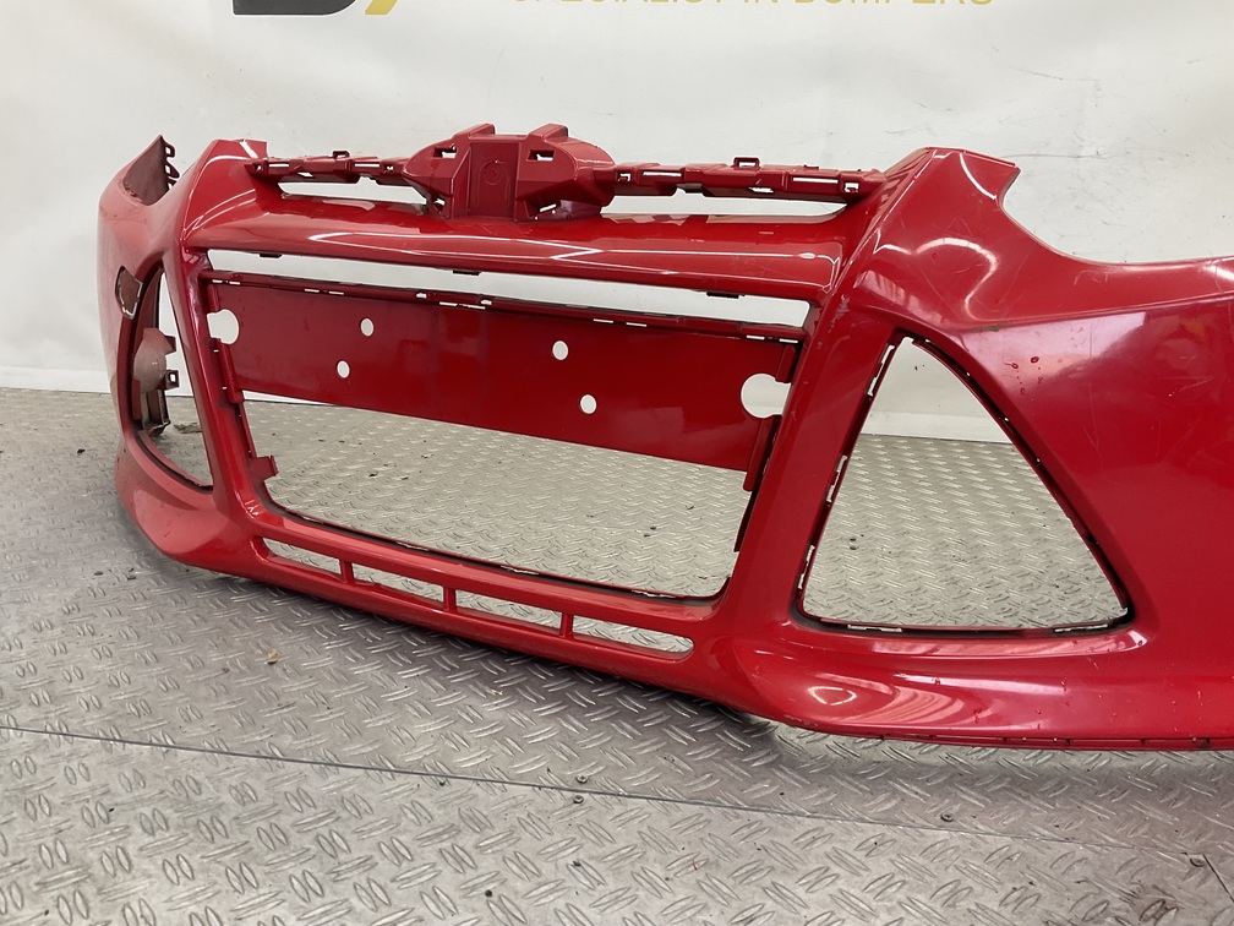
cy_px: 463
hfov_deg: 61.7
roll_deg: -5.1
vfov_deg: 48.2
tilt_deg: -14.6
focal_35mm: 29
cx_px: 617
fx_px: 1034
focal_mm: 3
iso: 32
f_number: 1.8
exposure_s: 1/120
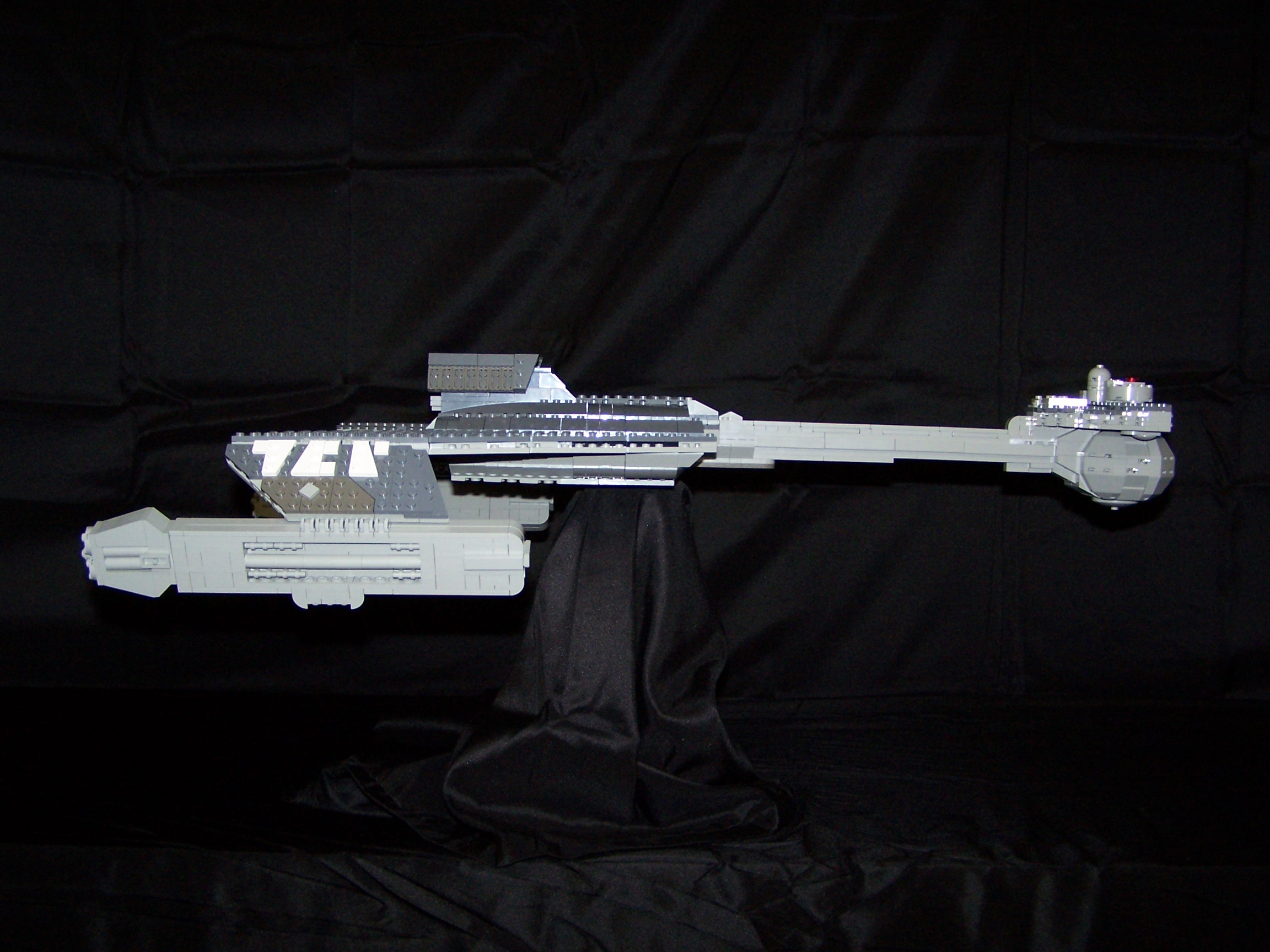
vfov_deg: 37.7
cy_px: 476
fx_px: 1394
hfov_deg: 49.0
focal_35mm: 38
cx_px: 635
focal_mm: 6.3
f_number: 2.8
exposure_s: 1/60
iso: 140
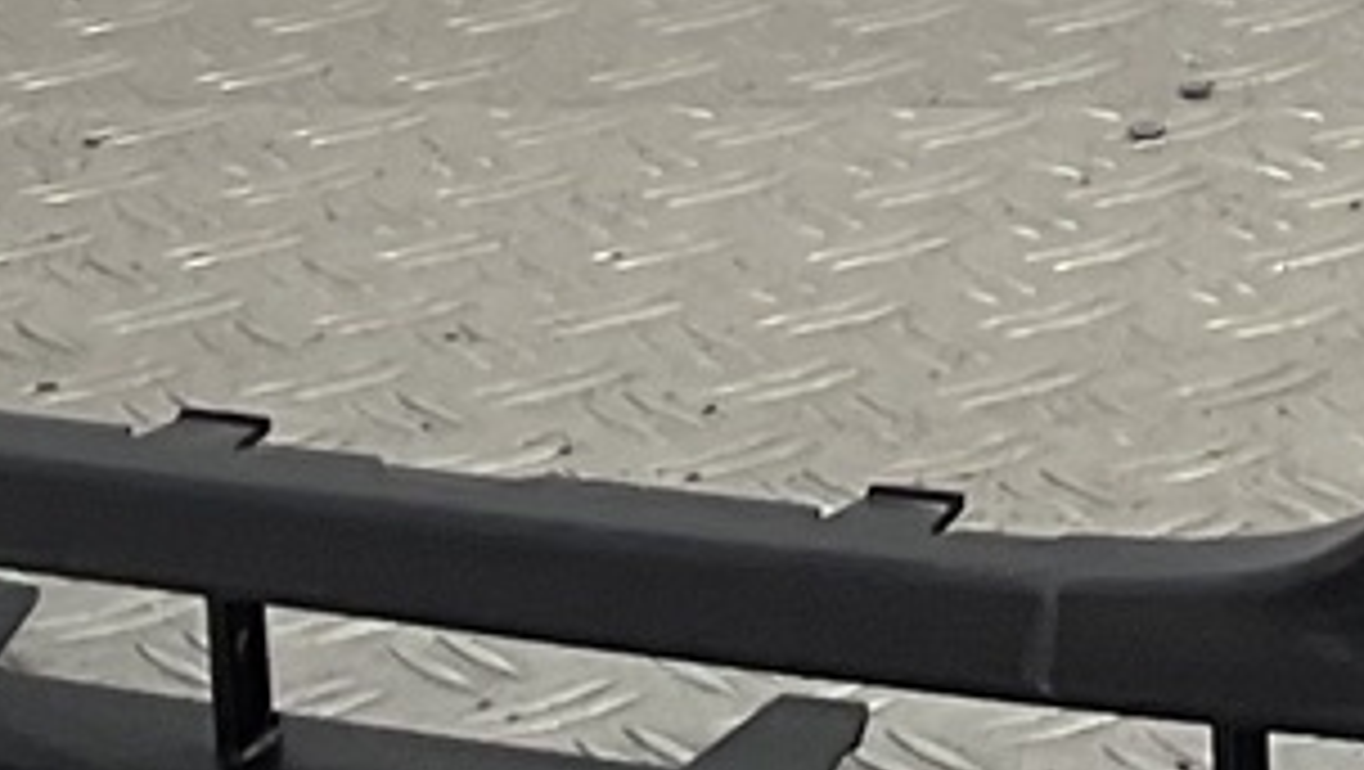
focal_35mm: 210
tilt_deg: -7.1
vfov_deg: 5.5
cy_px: -1337
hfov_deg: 10.0
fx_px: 7601
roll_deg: +0.3
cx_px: 1922
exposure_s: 1/181
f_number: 1.8
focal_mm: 3
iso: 16
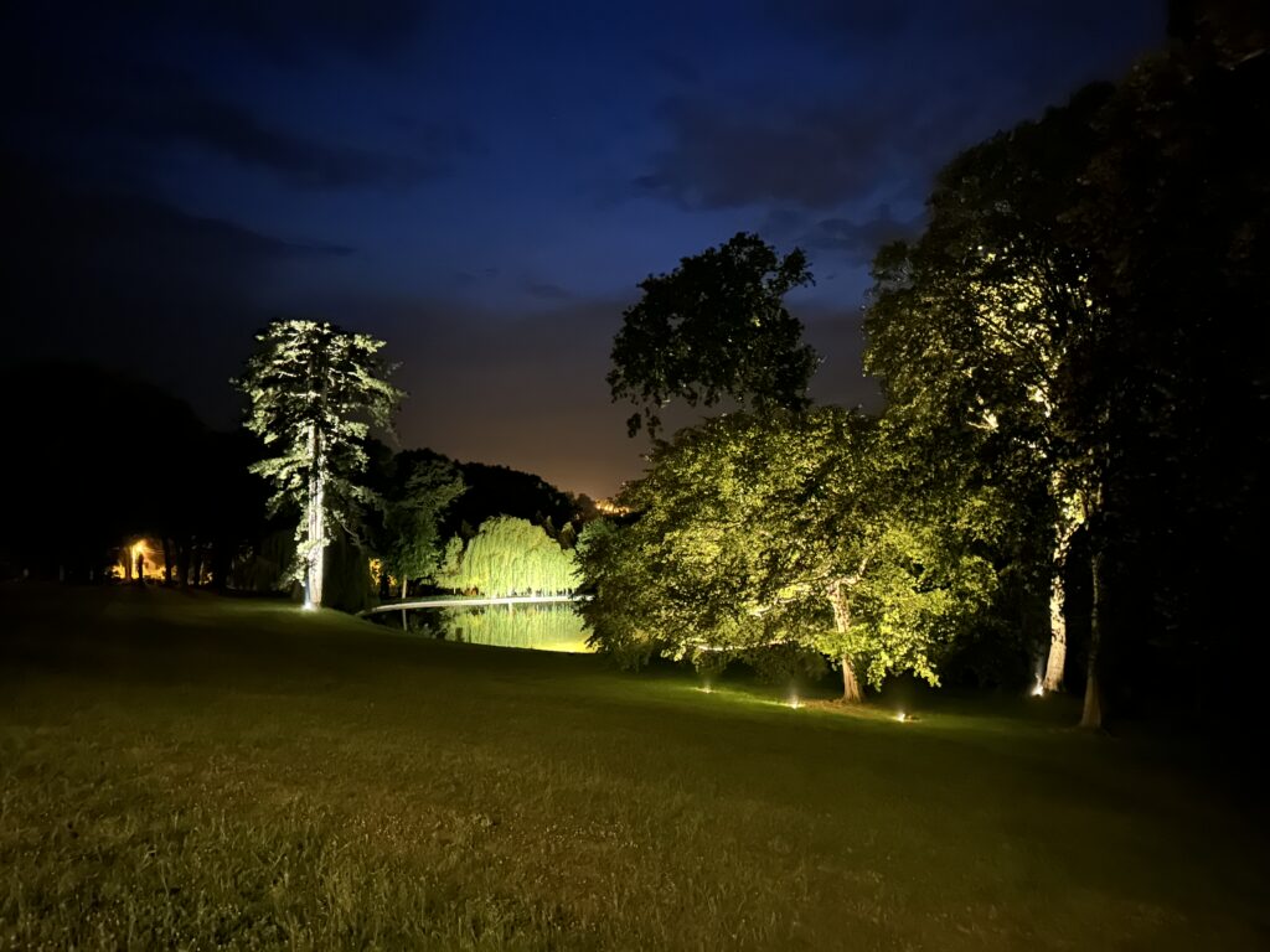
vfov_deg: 56.8
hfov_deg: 71.6
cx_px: 635
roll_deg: +0.2
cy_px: 476
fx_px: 881
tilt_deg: +0.2
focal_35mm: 24
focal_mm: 6.86
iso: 8000
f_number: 1.78
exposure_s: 1/5
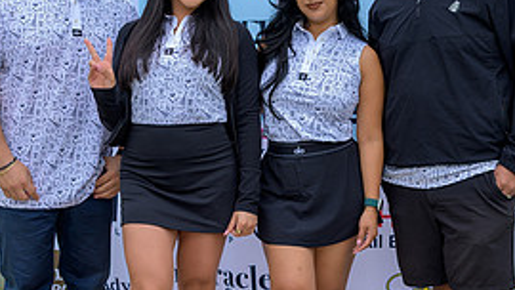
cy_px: 159
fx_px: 970
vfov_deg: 17.0
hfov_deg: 29.7
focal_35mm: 71
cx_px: 280
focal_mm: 31.5
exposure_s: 1/200
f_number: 4
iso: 125
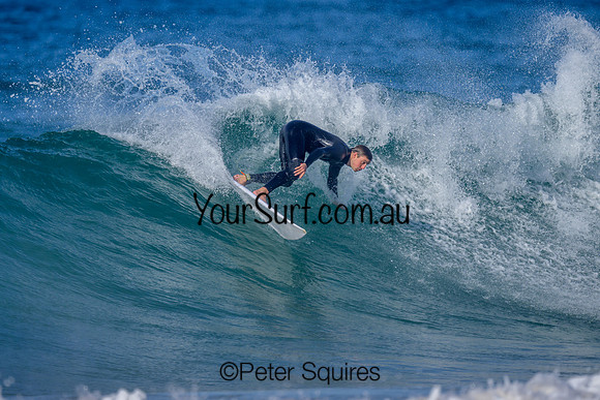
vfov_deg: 1.4
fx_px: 16465
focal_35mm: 988
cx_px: 286
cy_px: 197
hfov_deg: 2.1
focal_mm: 800
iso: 280
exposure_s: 1/2000
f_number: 6.3
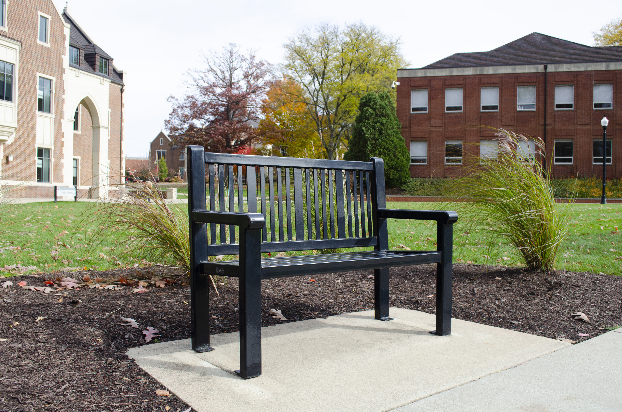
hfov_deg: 57.3
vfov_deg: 39.8
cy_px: 206
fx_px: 569
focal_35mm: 33
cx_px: 311
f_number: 8
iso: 180
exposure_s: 1/250
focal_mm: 22
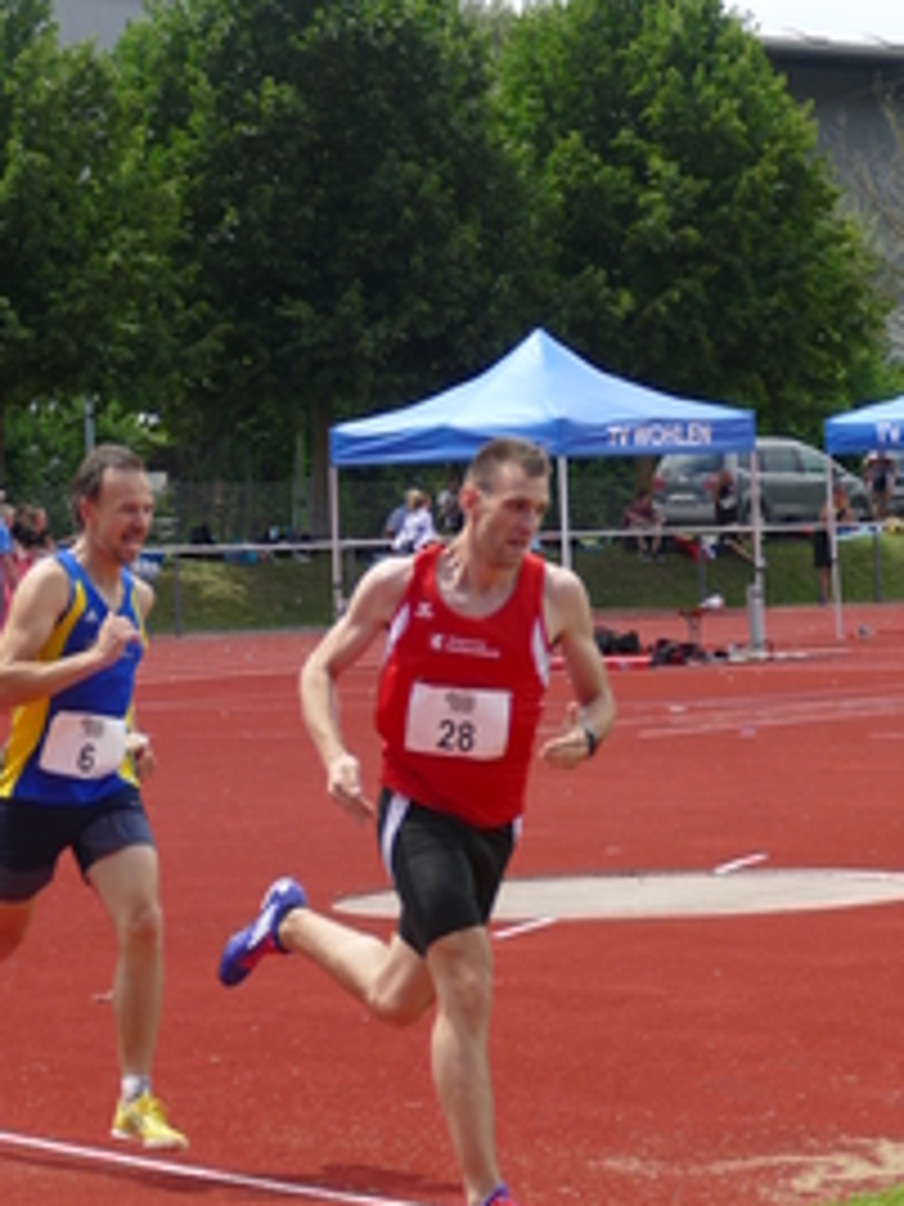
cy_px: 788
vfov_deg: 13.2
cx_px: 216
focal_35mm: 149
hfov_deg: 9.9
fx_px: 5188
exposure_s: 1/800
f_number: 3.7
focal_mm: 28.21
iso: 160
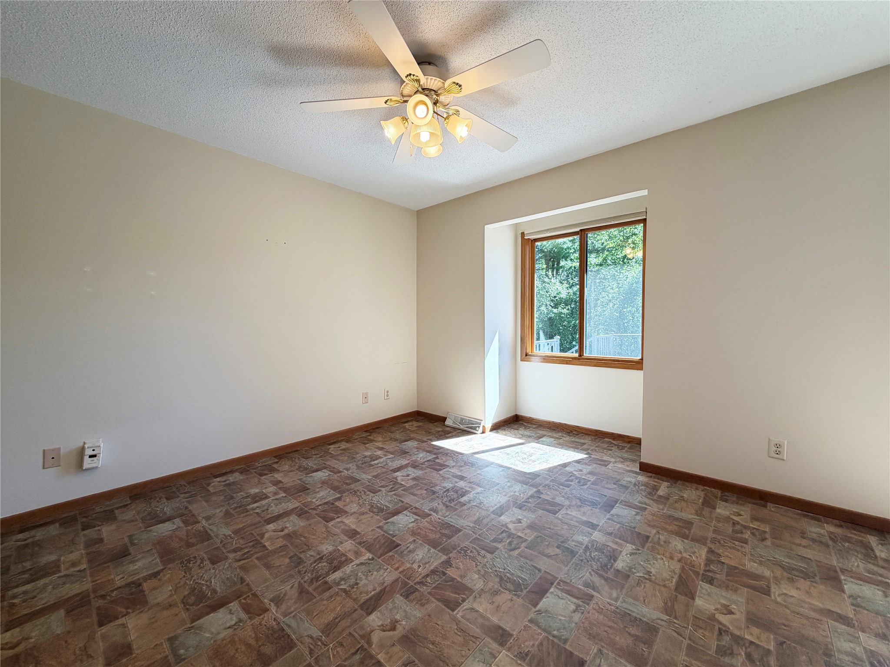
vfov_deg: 85.7
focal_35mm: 14
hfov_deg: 102.1
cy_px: 334
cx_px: 445
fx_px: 360
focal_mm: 2.22
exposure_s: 1/120
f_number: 2.2
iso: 80
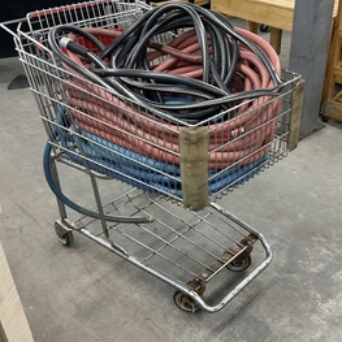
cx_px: 211
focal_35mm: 39
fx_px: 436
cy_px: 155
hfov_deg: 42.6
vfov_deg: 42.8
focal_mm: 3
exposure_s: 1/60
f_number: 1.8
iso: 200
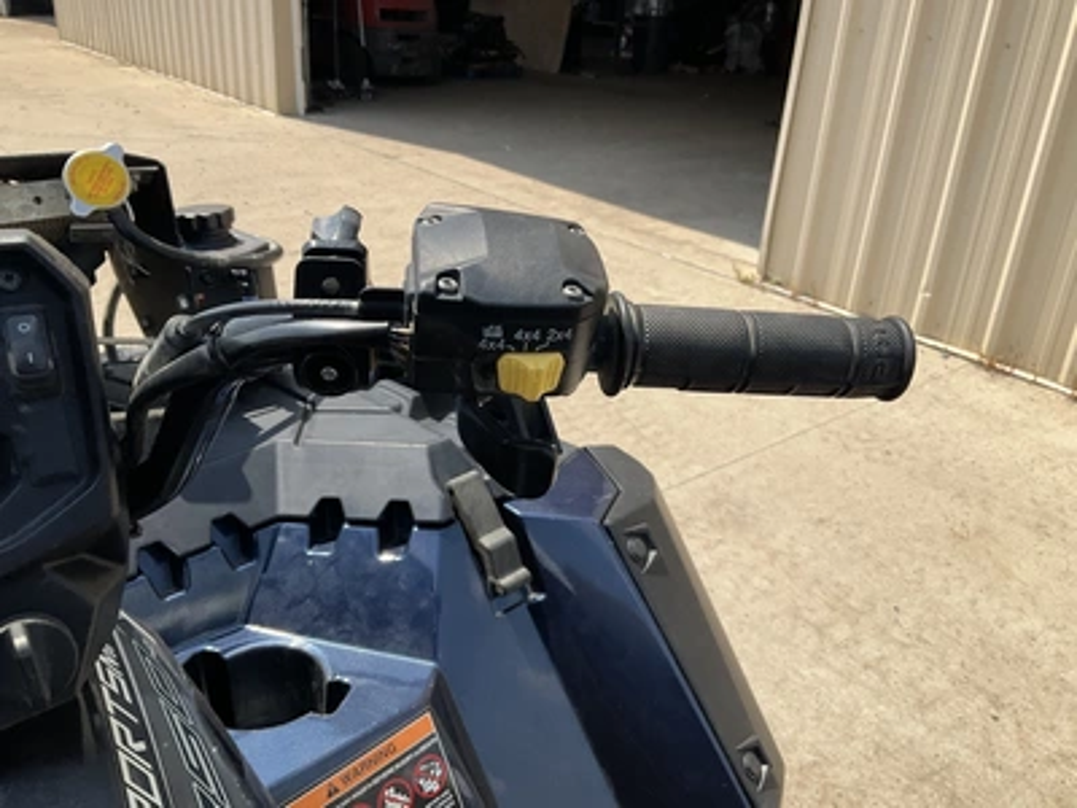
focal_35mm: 29
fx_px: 902
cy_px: 404
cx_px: 538
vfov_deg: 48.2
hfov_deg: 61.7
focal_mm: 3
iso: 25
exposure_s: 1/1377
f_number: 1.8
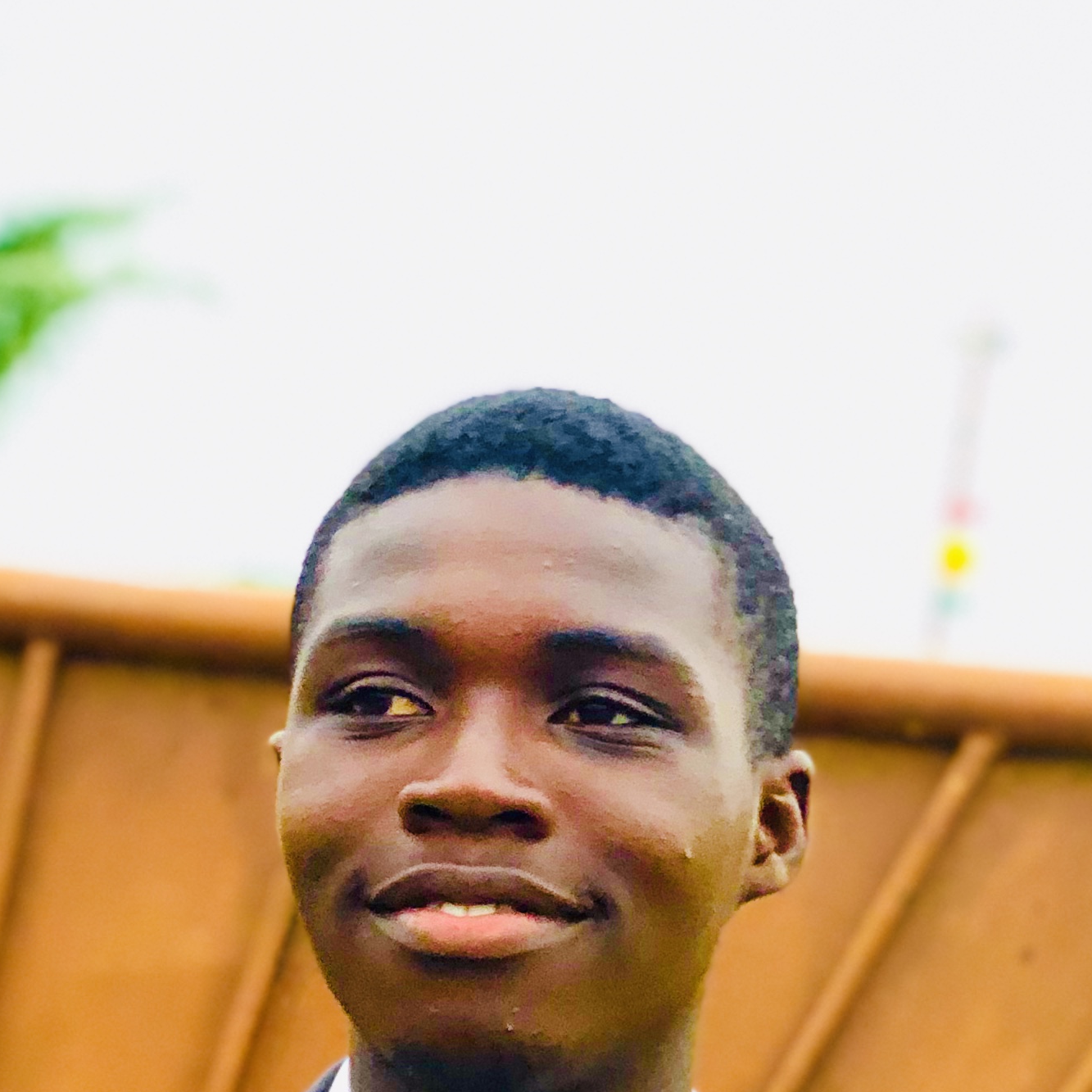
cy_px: 1540
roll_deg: -4.8
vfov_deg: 12.1
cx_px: 390
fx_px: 4961
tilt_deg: +2.1
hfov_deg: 12.5
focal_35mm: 139
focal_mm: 6
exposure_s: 1/25
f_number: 2.4
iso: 160
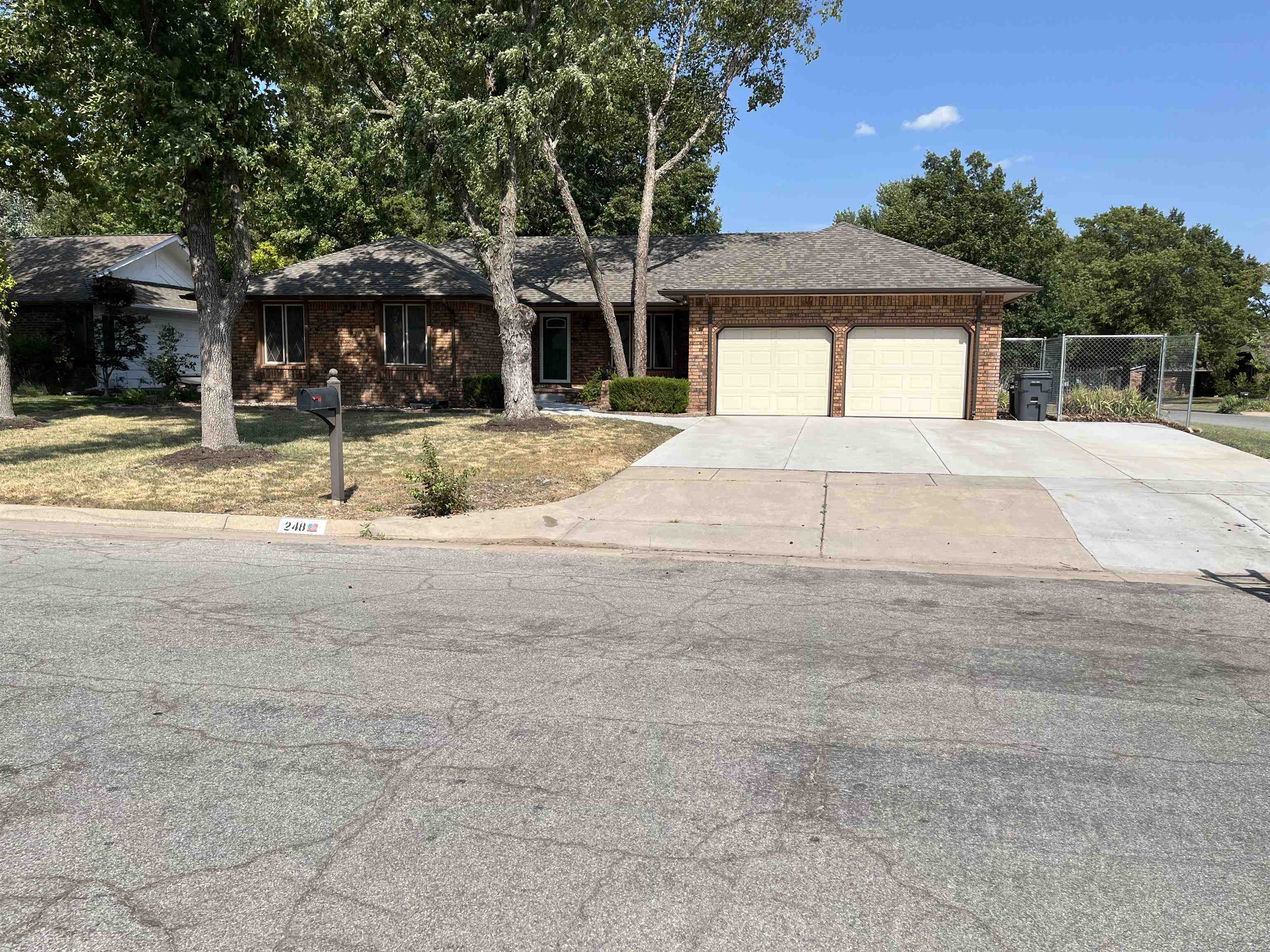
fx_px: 954
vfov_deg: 53.1
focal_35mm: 26
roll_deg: -0.1
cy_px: 476
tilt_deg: -6.6
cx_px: 635
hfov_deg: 67.3
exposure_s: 1/4149
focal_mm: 5.1
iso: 50
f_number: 1.6
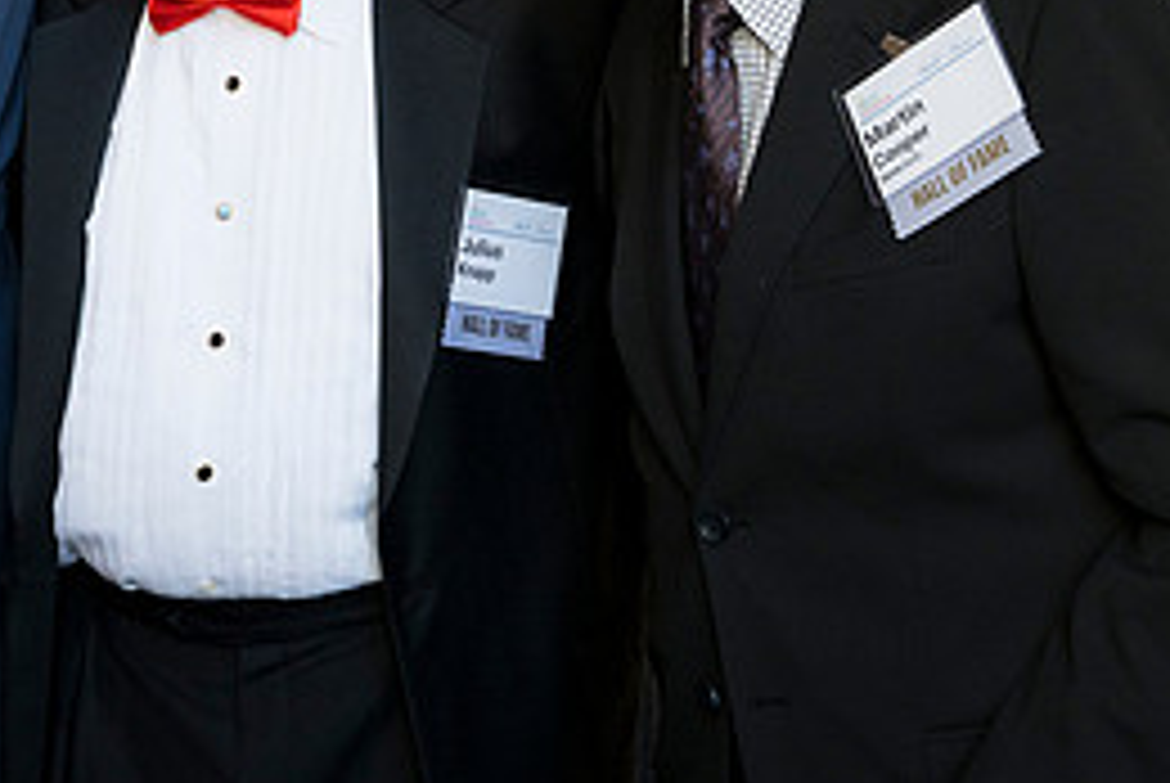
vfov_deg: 13.8
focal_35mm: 98
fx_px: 3189
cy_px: -16
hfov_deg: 20.5
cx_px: 189
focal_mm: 44
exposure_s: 1/125
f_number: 4
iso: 800
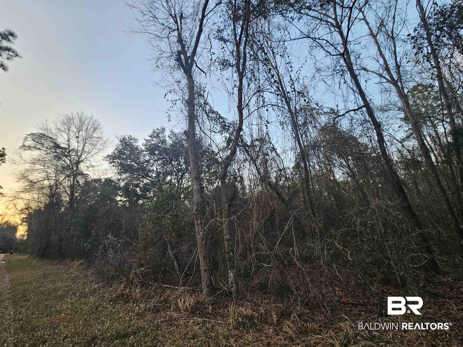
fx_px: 174
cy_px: 174
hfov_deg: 106.2
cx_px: 232
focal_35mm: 13
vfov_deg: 89.9
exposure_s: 1/120
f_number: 2.2
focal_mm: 2.2
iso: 64
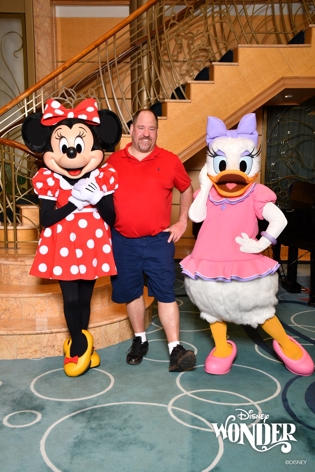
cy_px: 236
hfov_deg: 34.2
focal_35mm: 39
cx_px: 158
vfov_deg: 49.6
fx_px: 512
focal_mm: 26
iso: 640
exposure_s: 1/125
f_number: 6.3
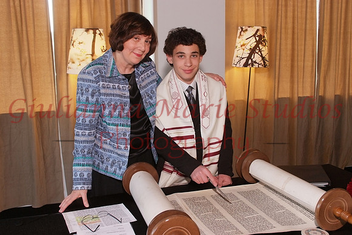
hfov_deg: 49.5
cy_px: 118
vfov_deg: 34.3
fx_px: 382
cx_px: 176
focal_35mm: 39
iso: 800
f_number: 7.1
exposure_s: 1/60
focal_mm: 26
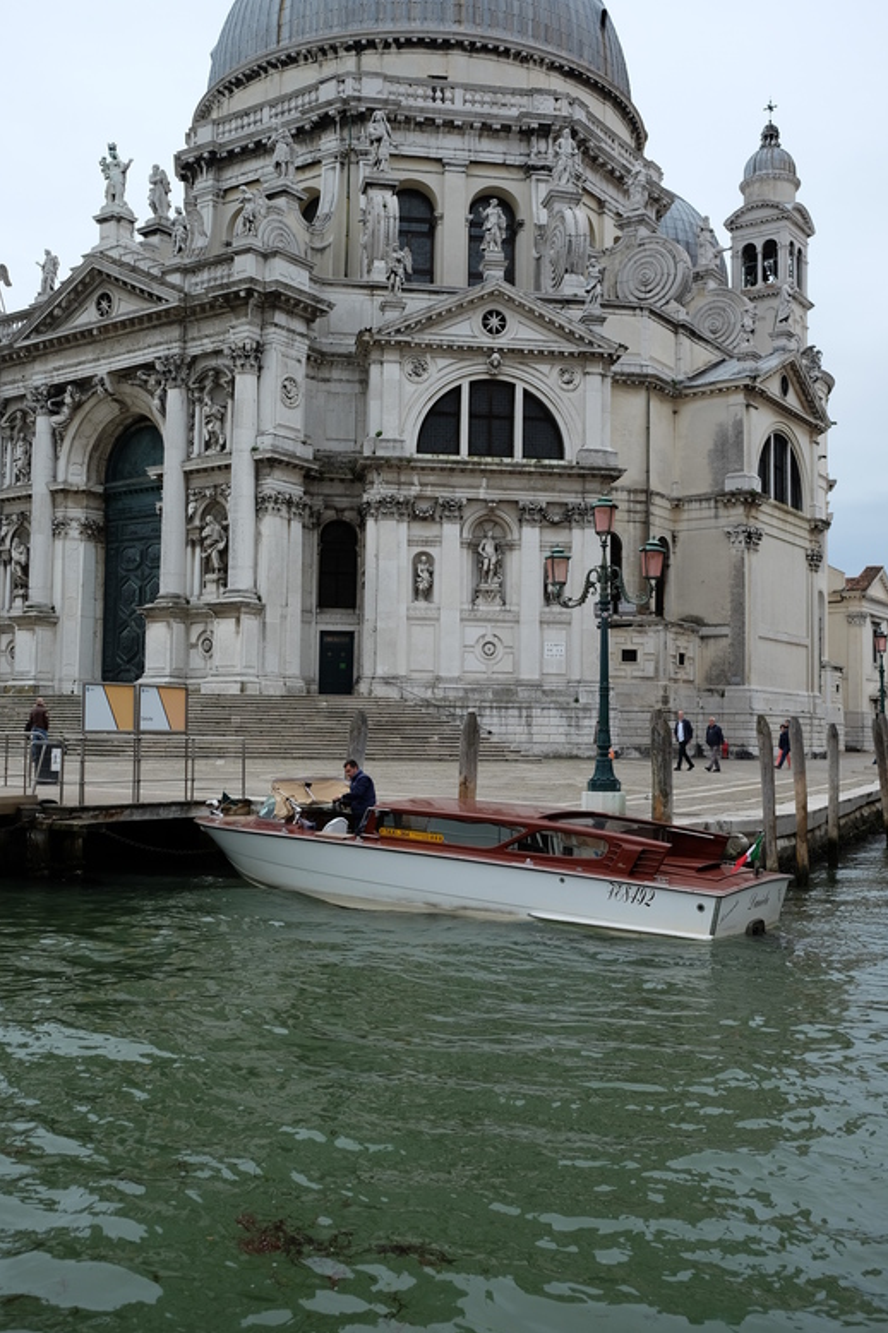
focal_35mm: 36
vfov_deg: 53.1
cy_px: 655
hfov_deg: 36.8
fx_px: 1333
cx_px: 441
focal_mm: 23
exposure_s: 1/250
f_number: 4
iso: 200
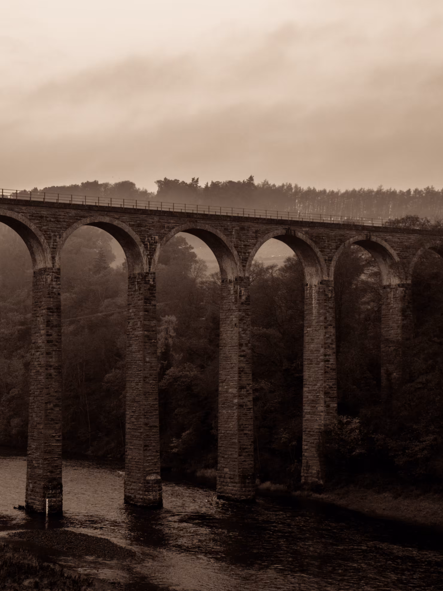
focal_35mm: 77
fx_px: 1309
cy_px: 298
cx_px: 219
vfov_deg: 25.4
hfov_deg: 19.2
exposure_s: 1/250
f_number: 5.6
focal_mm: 35
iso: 400
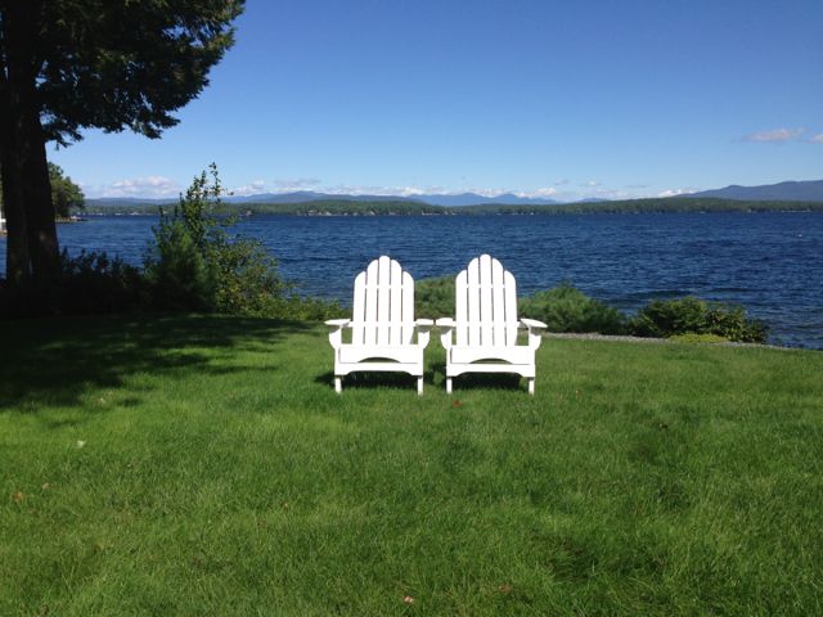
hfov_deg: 55.4
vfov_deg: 42.9
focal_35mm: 33
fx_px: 785
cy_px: 308
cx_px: 412
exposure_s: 1/1808
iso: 50
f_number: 2.4
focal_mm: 4.13
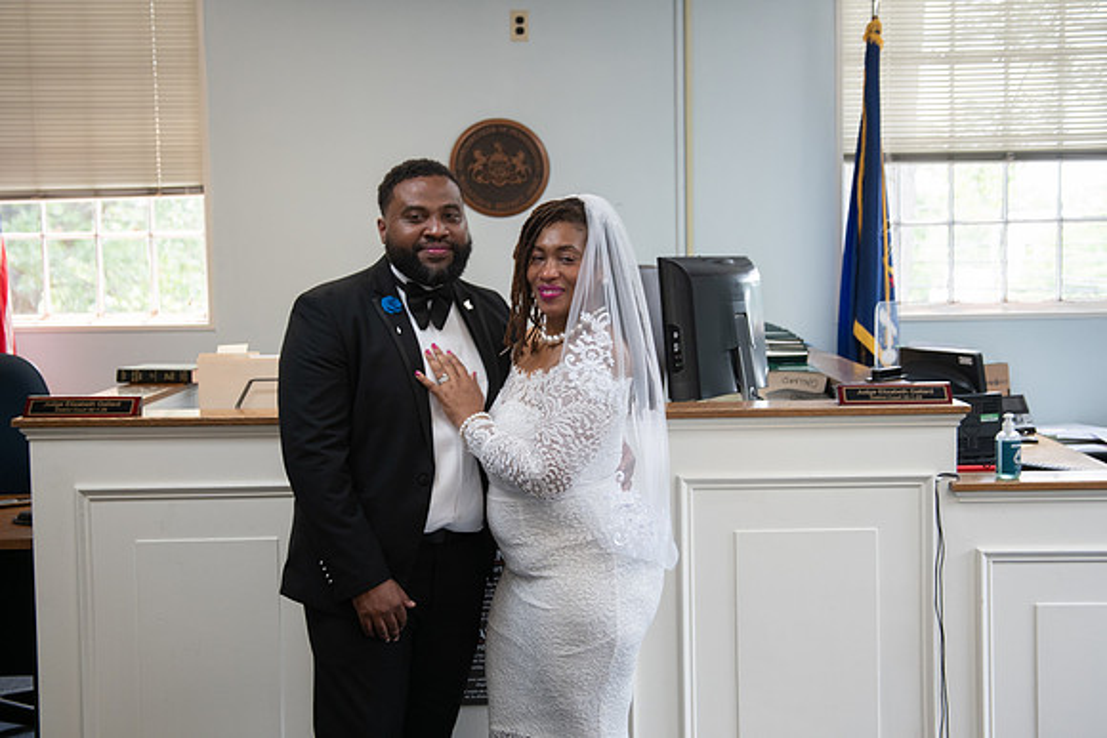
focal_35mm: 52
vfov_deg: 26.0
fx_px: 1599
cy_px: 369
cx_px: 554
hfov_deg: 38.2
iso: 1000
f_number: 4.6
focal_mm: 50
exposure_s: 1/160
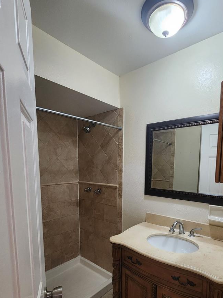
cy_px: 185
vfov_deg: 86.2
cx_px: 130
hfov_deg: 71.1
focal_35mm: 18
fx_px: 155
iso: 320
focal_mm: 2.2
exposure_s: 1/60
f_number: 2.2
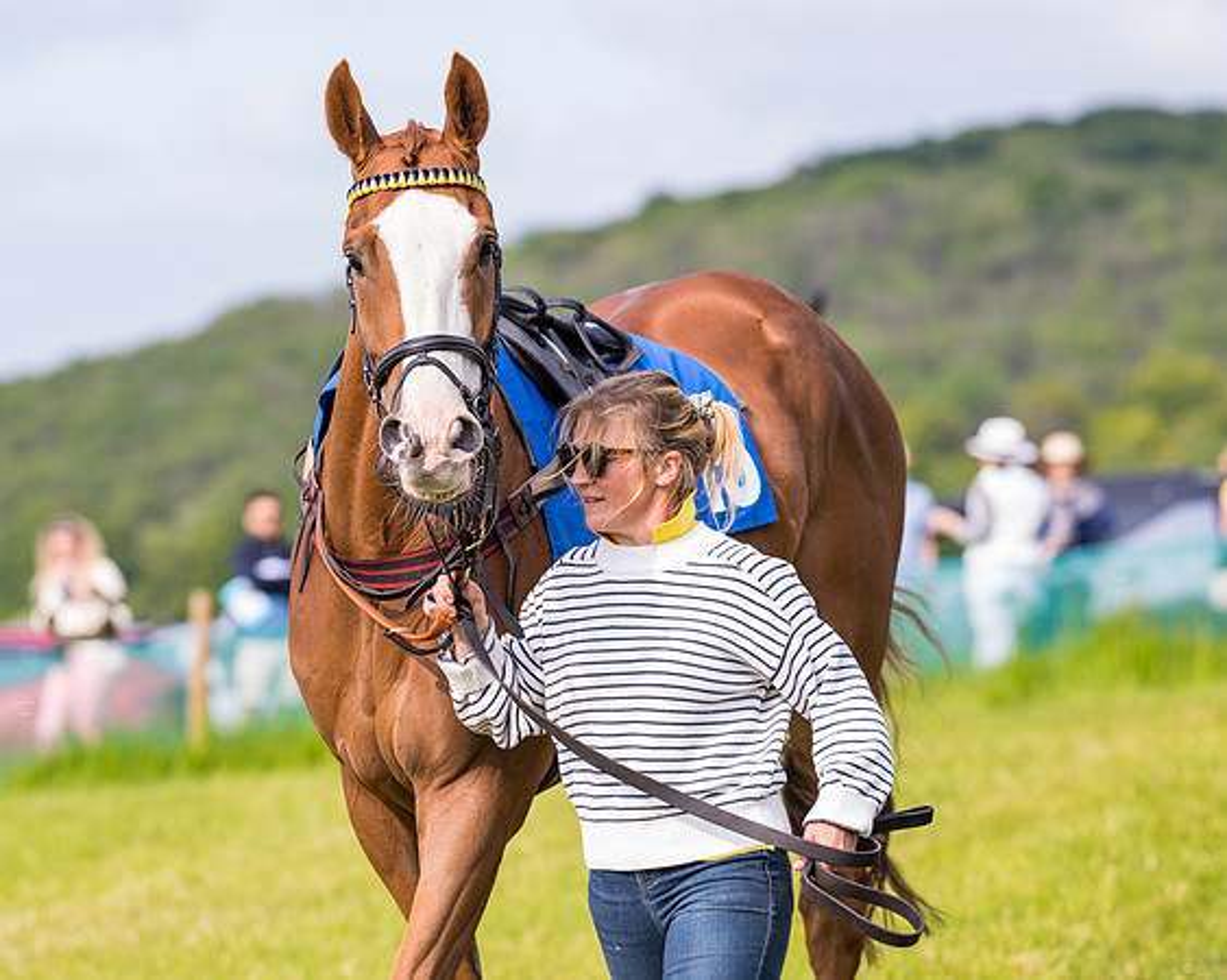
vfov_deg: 6.7
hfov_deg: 8.4
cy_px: 534
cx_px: 495
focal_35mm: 229
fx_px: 8318
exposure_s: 1/400
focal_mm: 135
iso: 50
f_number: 3.2
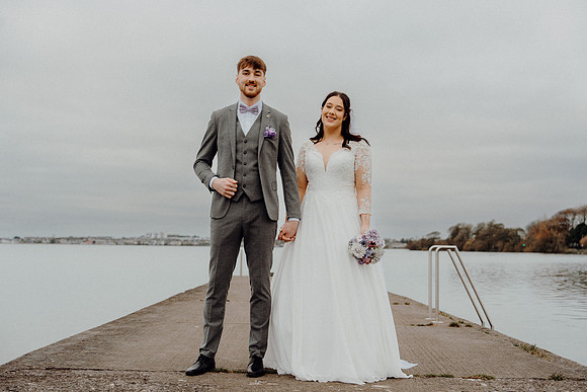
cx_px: 294
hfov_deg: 37.5
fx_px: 864
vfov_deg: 25.5
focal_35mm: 53
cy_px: 196
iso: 200
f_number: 3.5
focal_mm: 53
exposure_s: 1/200
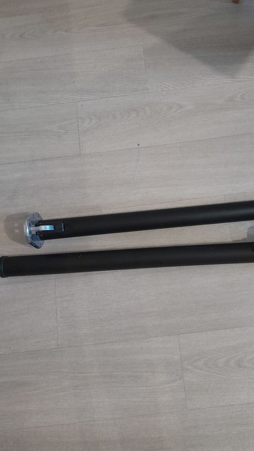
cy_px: 224
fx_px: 359
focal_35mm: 30
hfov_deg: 38.7
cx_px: 156
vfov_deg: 64.3
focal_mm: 4
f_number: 1.8
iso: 500
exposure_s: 1/33
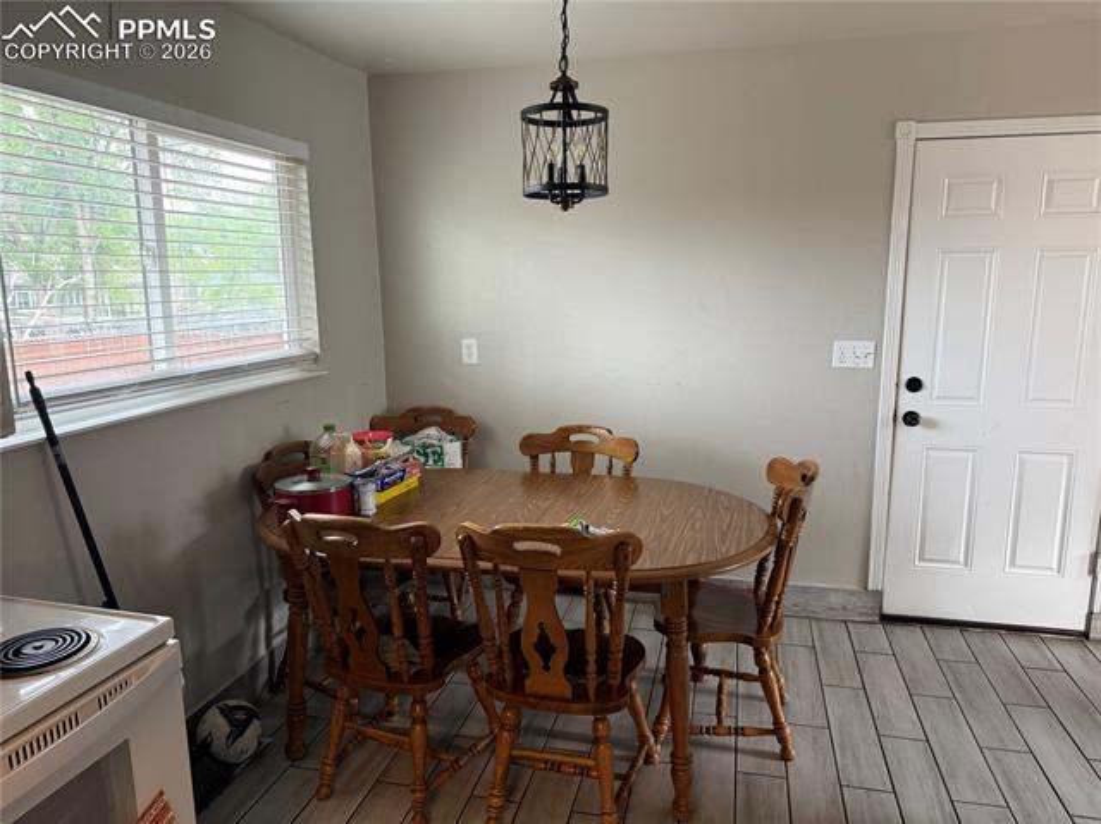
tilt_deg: -9.6
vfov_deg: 56.8
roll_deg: +0.4
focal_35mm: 24
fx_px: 763
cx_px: 550
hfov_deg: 71.6
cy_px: 412
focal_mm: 6.76
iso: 200
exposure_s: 1/60
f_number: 1.78
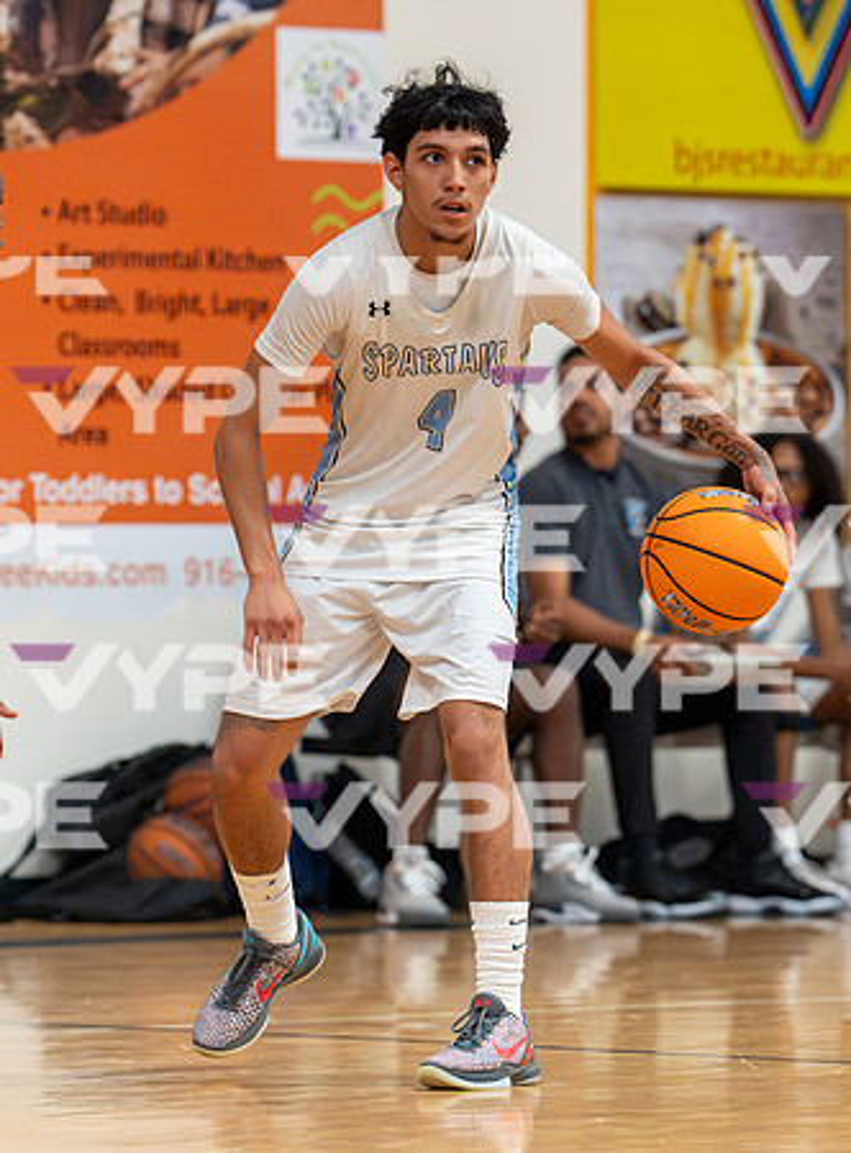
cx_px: 439
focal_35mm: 301
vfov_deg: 6.6
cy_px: 568
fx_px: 9971
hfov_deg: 4.9
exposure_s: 1/1250
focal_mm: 158
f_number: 3.2
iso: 10000
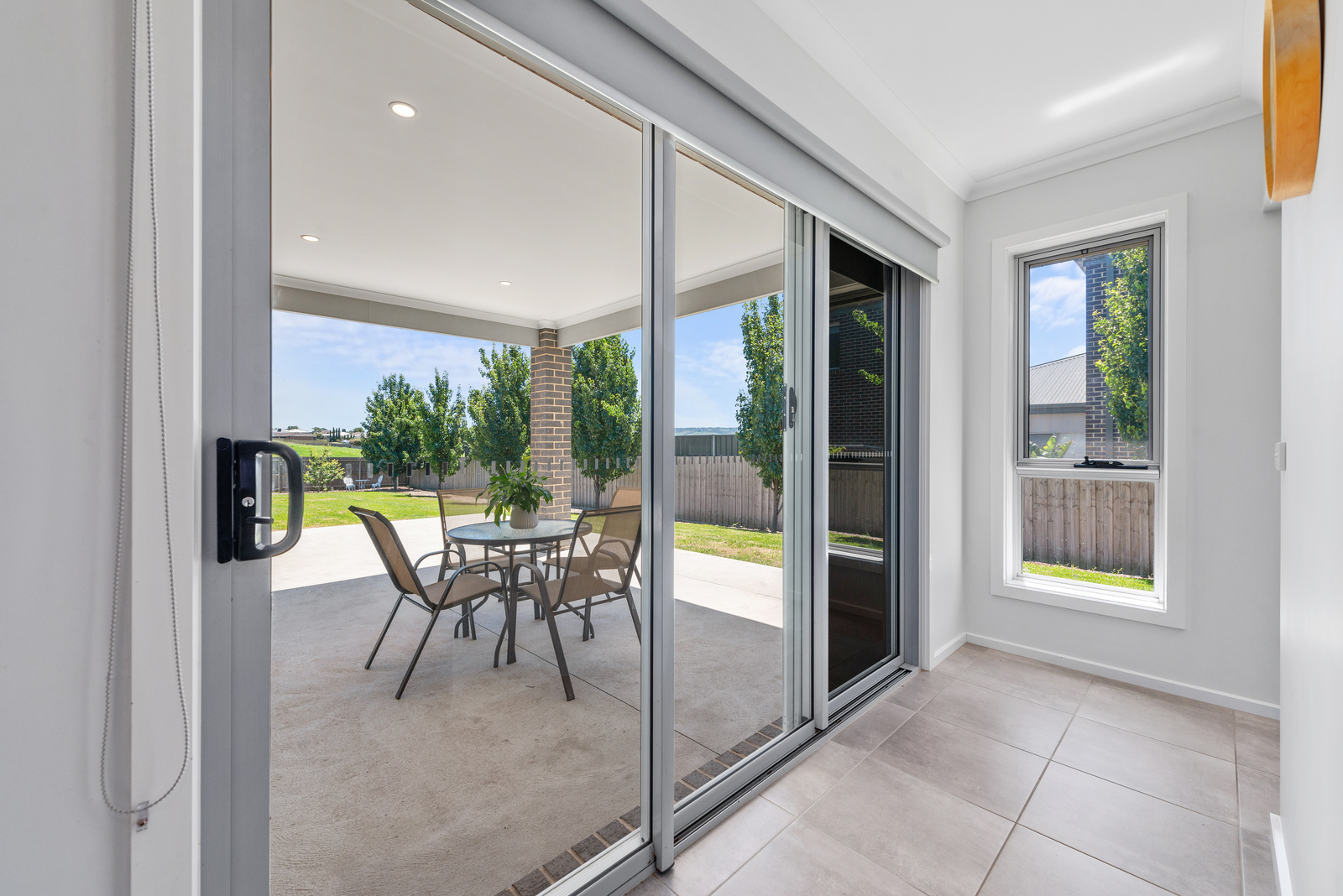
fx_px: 522
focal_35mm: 14
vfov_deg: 81.3
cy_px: 448
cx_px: 672
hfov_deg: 104.2
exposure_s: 1/20
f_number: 8
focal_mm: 14
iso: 125
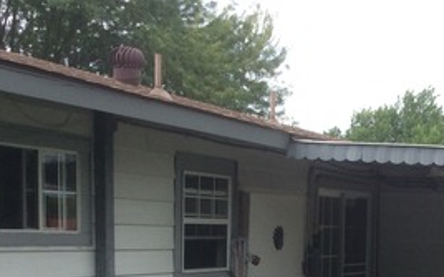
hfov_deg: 25.2
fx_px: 979
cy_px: 317
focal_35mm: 81
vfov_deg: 15.6
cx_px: 336
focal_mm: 3.3
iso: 32
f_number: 2.4
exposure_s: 1/590
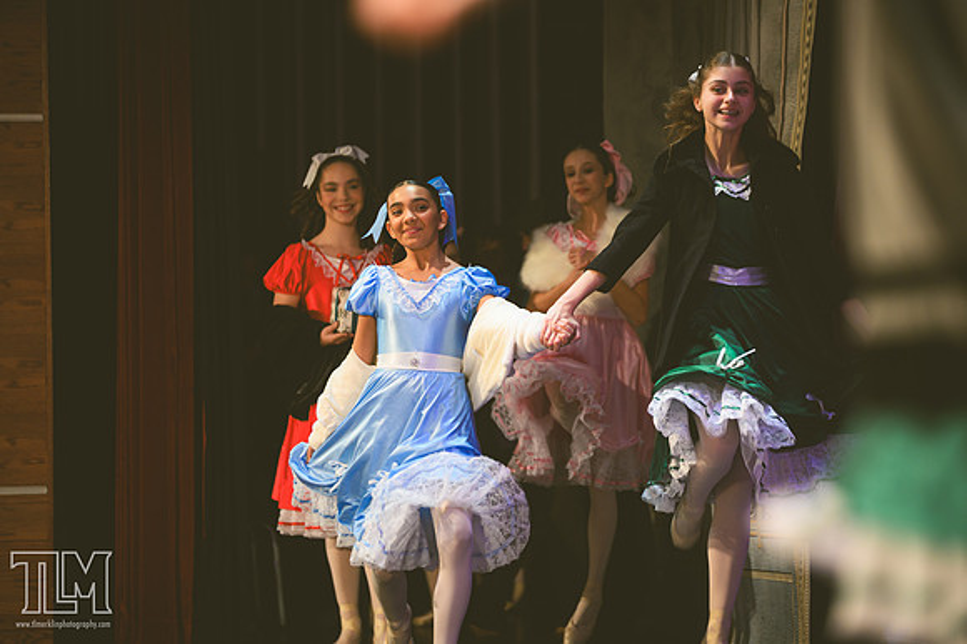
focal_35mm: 135
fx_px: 3624
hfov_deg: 15.2
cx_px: 484
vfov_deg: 10.1
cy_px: 322
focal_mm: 135
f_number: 2.8
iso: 1400
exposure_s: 1/250
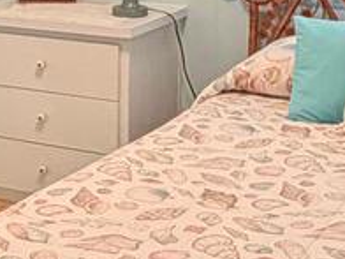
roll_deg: +0.9
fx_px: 1027
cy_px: 67
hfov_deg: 19.0
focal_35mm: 103
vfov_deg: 14.3
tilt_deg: -12.0
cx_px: 92
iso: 400
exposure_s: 1/60
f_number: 2.2
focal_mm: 2.22
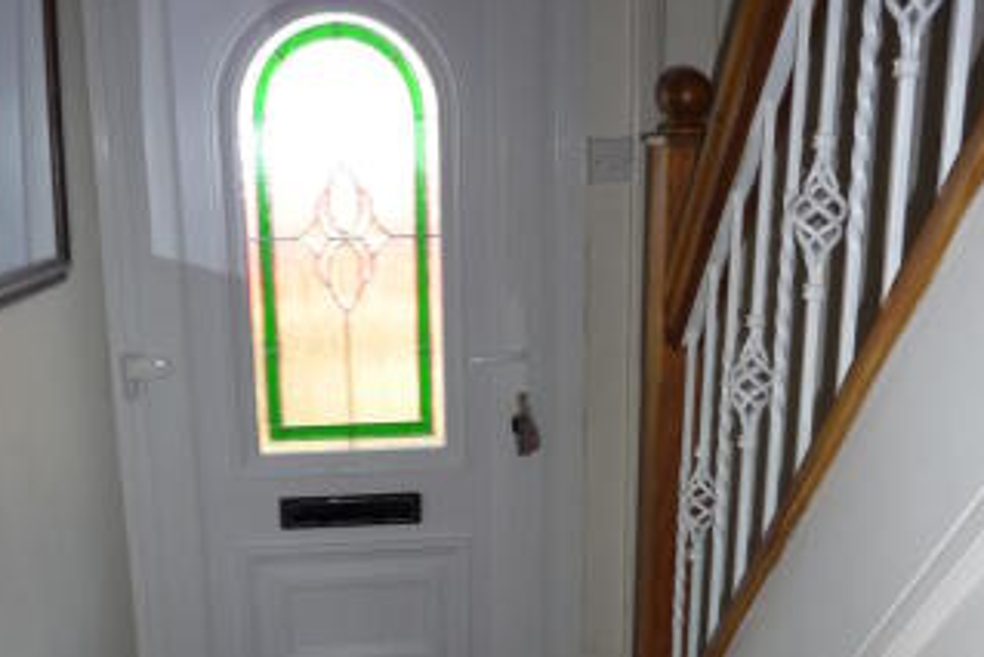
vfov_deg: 28.2
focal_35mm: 47
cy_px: 514
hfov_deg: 41.9
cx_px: 484
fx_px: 1285
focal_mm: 5.5
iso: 100
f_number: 2.8
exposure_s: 1/30
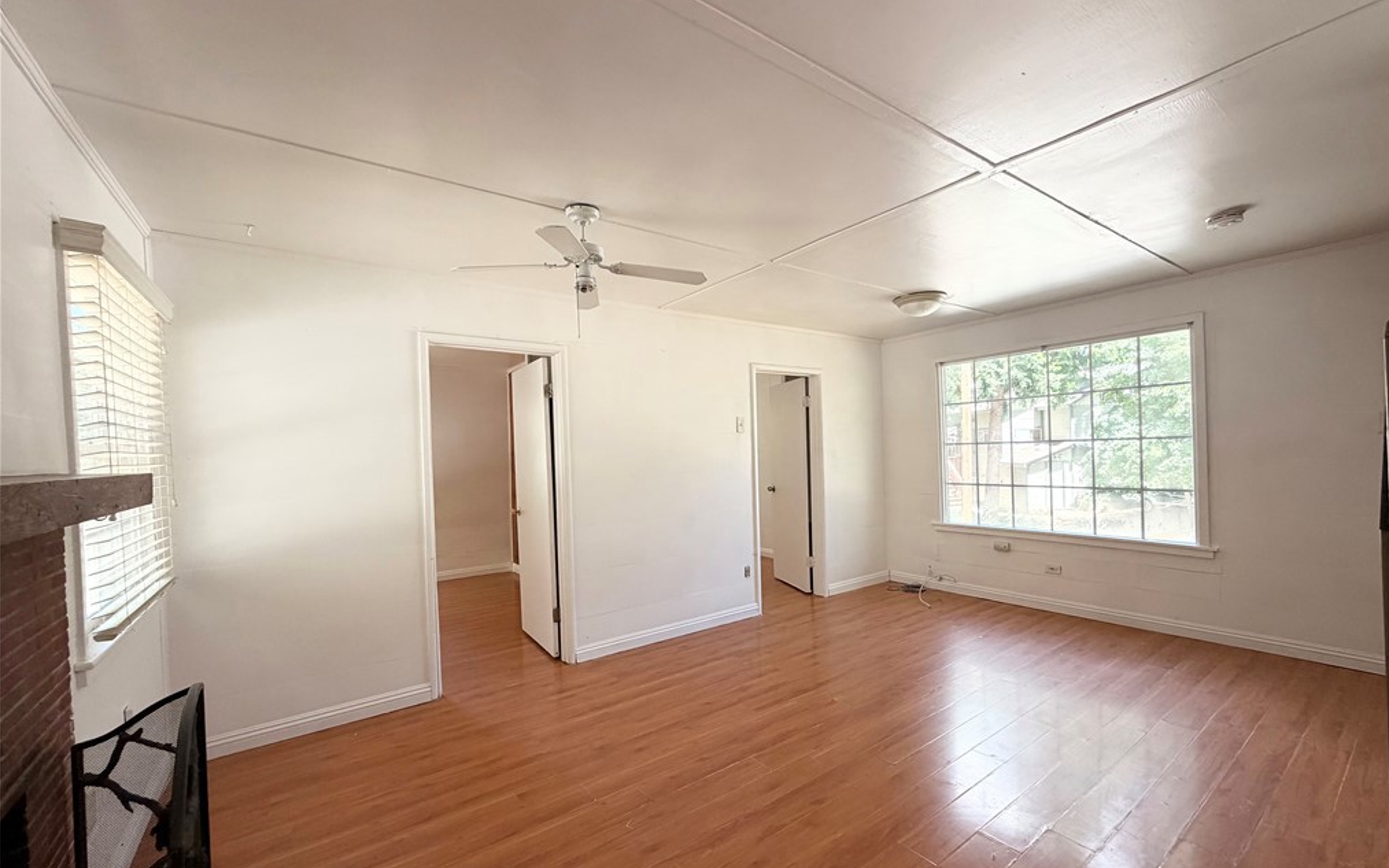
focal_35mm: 15
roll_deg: +2.2
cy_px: 458
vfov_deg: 74.7
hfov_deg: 101.5
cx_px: 701
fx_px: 568
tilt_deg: -1.8
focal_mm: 2.22
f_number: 2.2
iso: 160
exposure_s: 1/121
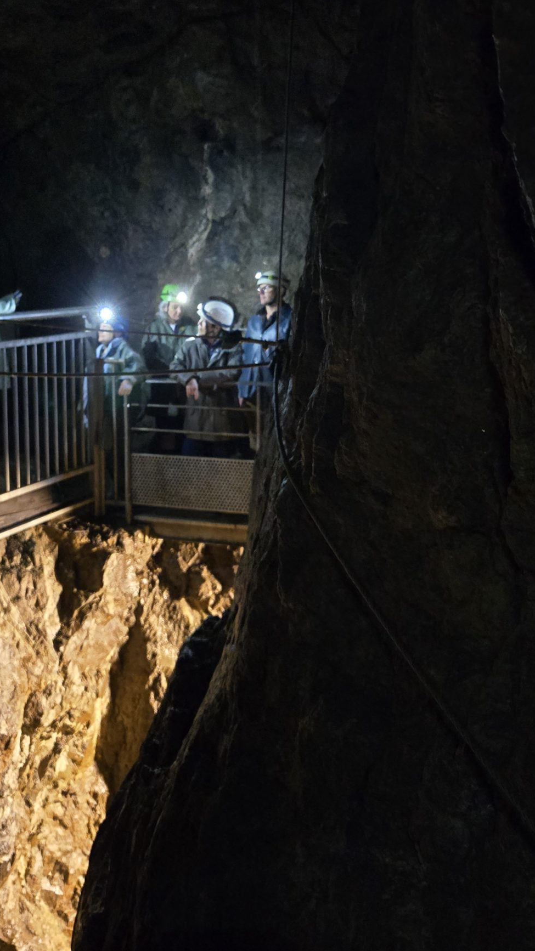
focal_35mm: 37
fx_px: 933
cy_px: 357
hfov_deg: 31.1
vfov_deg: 53.4
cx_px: 104
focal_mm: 5.4
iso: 2000
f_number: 1.8
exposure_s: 1/15
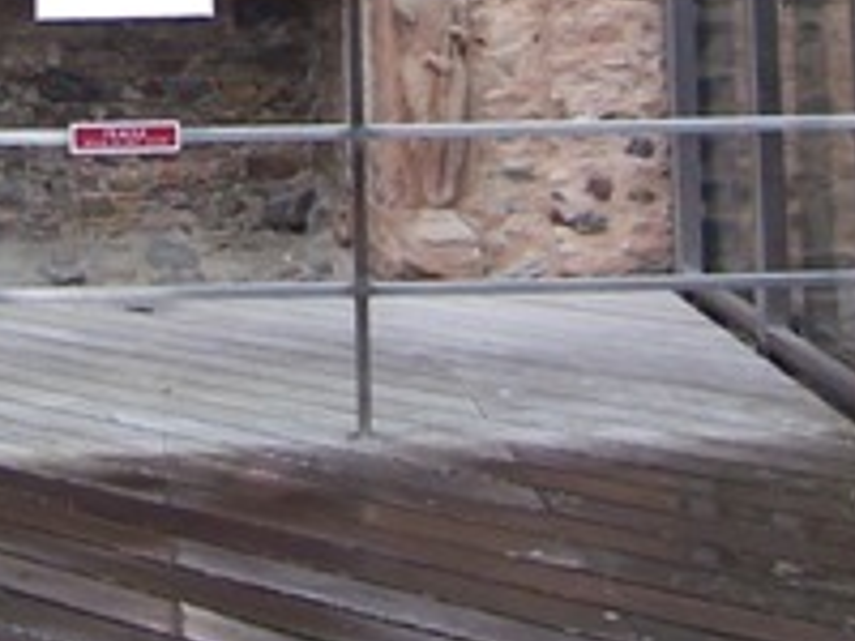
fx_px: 2272
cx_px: 154
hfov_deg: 21.0
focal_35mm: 92
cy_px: -419
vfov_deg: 14.6
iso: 64
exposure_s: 1/100
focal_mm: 3.8
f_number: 2.8
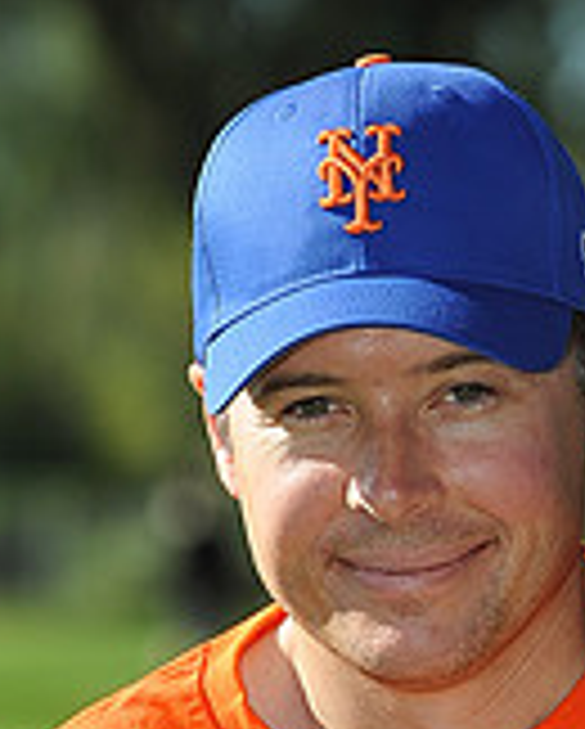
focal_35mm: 486
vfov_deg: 4.0
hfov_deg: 3.2
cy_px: 796
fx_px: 10498
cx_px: 616
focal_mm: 145
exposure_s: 1/800
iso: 200
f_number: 5.6
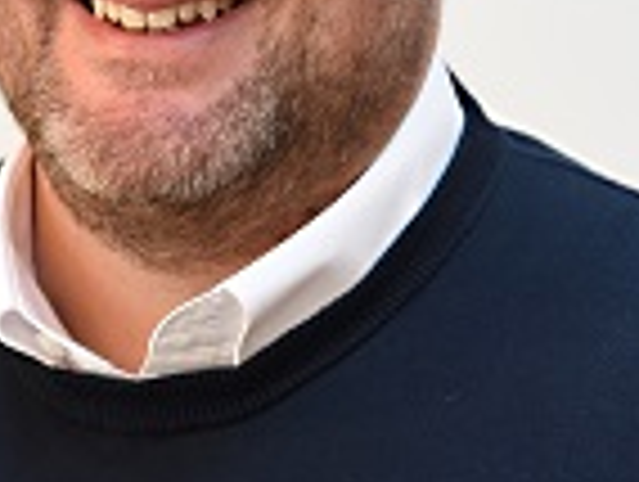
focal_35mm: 298
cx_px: 292
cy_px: 151
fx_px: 5510
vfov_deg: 5.0
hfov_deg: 6.6
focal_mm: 98
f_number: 4.5
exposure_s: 1/250
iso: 1600
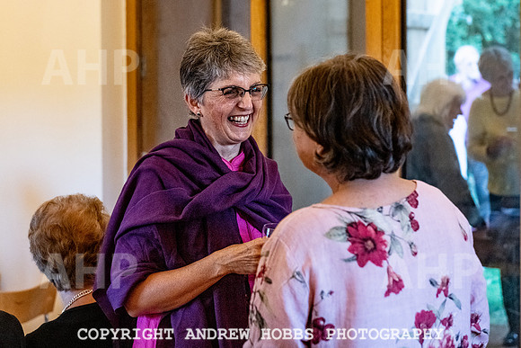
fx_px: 1380
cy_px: 117
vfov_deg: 14.3
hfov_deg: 21.4
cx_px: 237
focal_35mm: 95
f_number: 4.5
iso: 5000
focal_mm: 70
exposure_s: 1/400
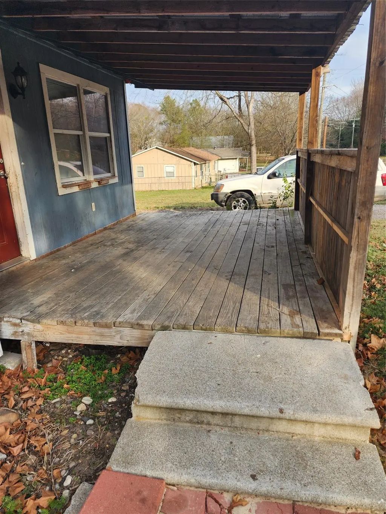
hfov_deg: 58.9
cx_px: 193
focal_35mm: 23
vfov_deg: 73.9
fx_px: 342
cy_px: 257
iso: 12
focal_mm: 6.4
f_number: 1.8
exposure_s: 1/289
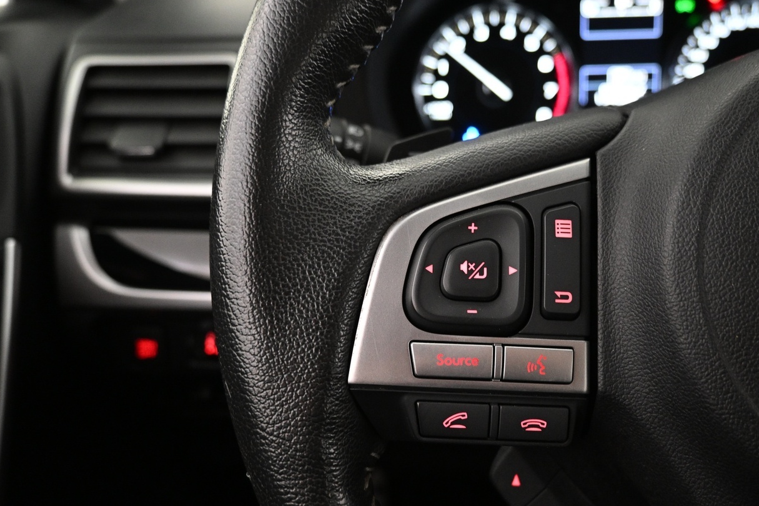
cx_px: 407
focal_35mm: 32
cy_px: 263
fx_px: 675
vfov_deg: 41.1
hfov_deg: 58.7
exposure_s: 1/25
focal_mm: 16
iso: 1600
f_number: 3.5
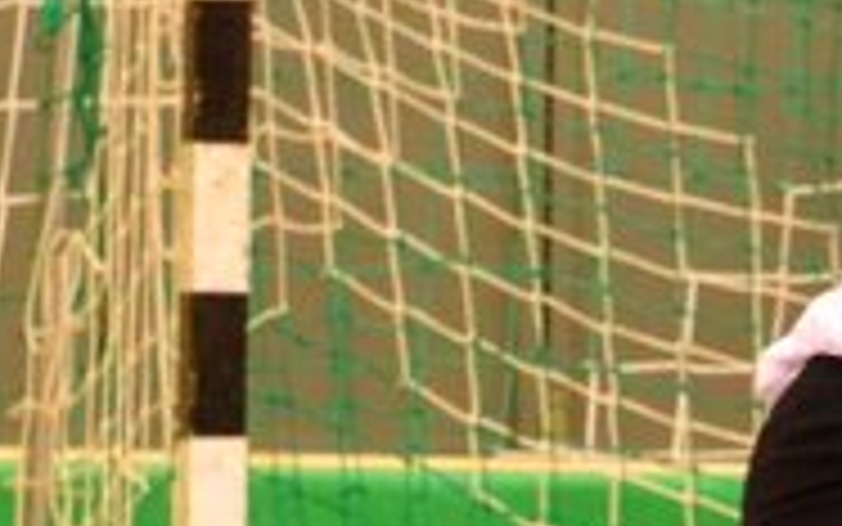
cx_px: 1454
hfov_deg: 1.6
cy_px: 378
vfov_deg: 1.0
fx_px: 29978
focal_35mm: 1306
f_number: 5.6
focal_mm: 200
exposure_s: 1/400
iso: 6400
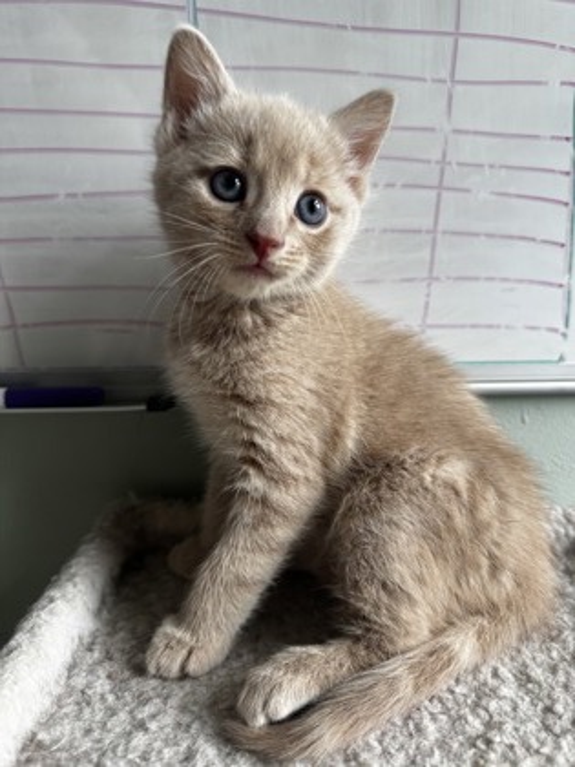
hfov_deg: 56.8
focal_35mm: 24
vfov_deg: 71.6
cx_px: 288
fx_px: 532
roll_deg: +2.2
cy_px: 384
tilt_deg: -11.6
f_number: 1.78
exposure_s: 1/111
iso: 200
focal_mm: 6.76
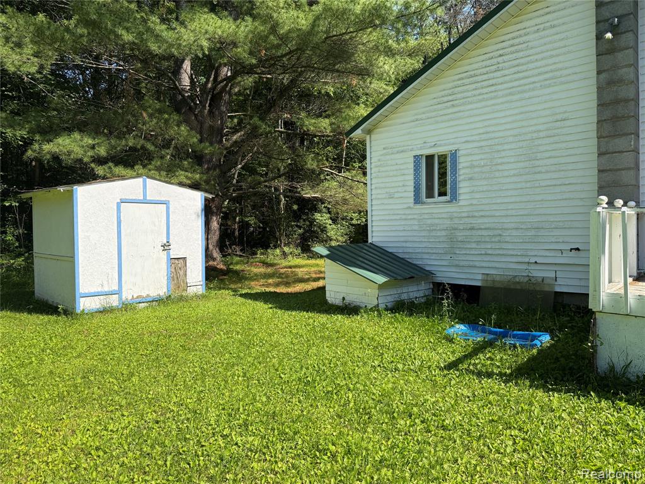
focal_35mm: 24
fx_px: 447
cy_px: 242
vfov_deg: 56.8
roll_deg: +2.7
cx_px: 322
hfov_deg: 71.6
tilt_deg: +0.1
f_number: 1.78
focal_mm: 6.76
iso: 100
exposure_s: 1/3145
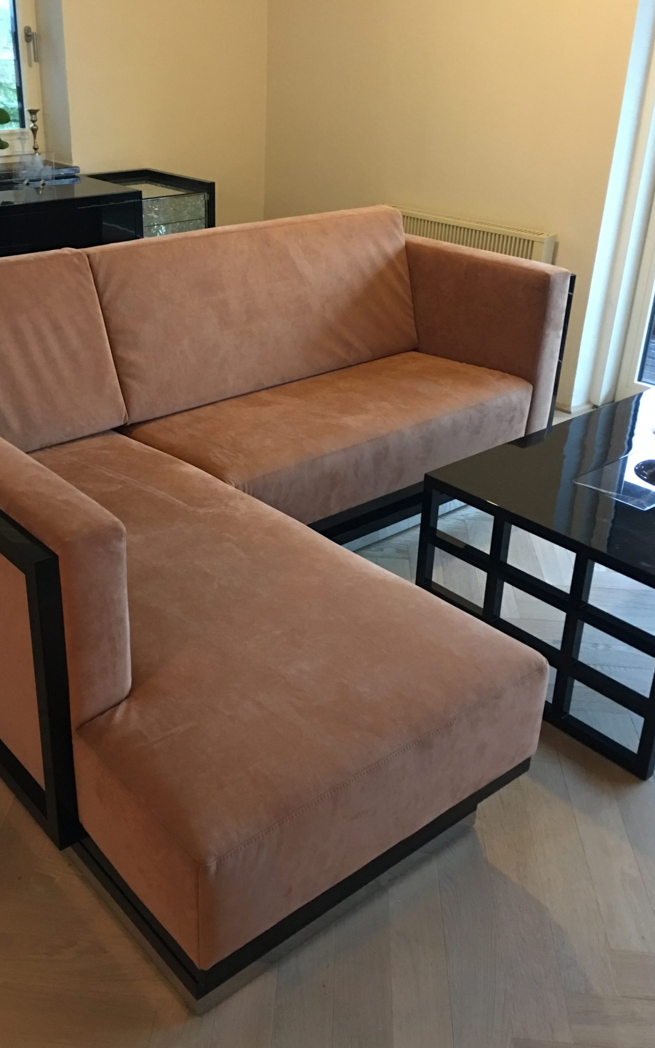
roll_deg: -0.7
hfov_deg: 37.0
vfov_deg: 56.7
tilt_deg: -26.3
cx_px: 244
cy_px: 500
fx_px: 971
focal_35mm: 34
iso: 160
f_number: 2.2
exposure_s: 1/8
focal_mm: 4.15
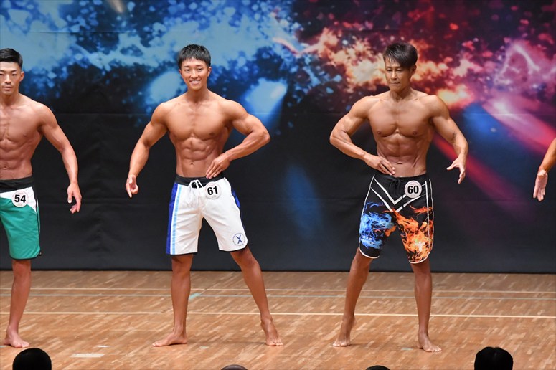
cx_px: 278
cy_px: 185
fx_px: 3936
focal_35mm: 255
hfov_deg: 8.1
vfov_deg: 5.4
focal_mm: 170
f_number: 5.6
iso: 8000
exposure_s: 1/400
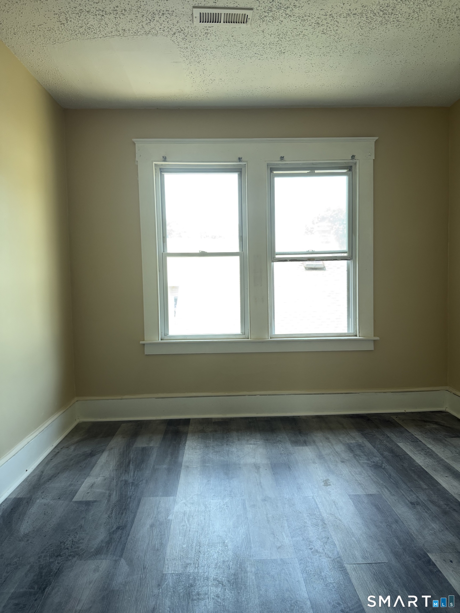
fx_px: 425
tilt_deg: -2.8
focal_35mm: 24
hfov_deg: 56.8
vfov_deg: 71.6
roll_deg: +1.5
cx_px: 230
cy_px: 306
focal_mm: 6.76
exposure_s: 1/104
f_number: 1.78
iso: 200
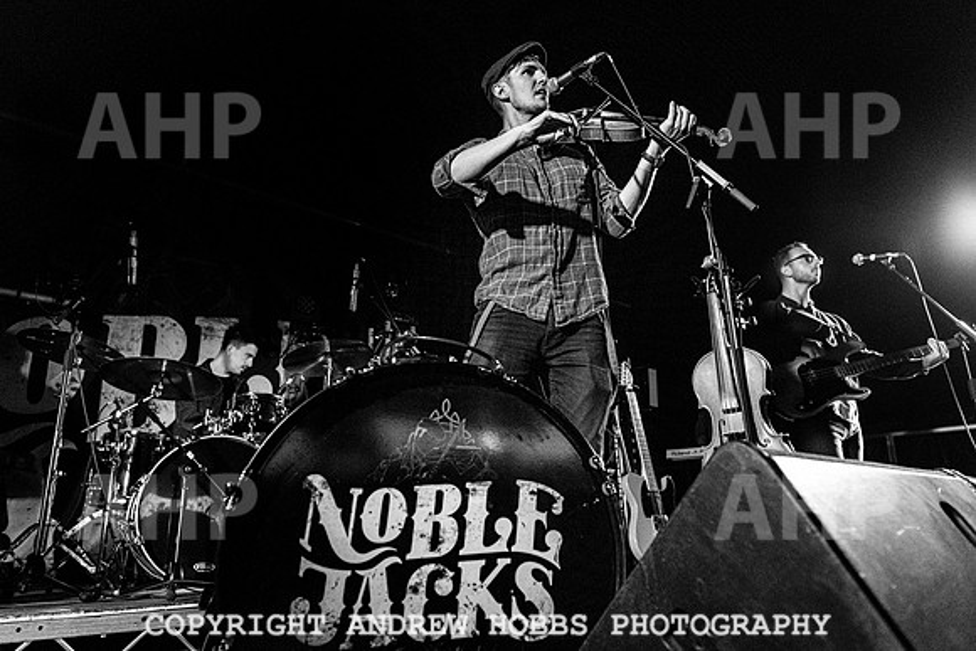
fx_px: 695
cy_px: 326
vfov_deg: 50.2
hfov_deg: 70.2
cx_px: 488
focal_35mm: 26
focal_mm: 24
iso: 6400
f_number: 4
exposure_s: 1/1000
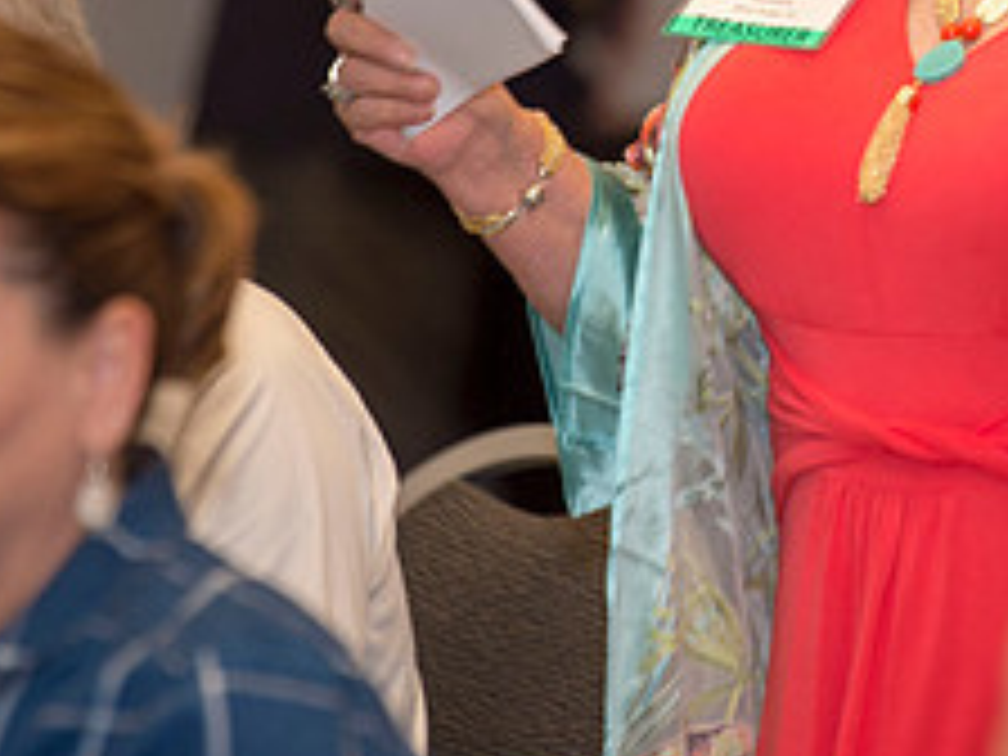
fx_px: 13774
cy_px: -72
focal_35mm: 473
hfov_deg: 4.2
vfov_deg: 3.1
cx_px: 986
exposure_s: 1/320
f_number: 2.8
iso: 1250
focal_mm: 190
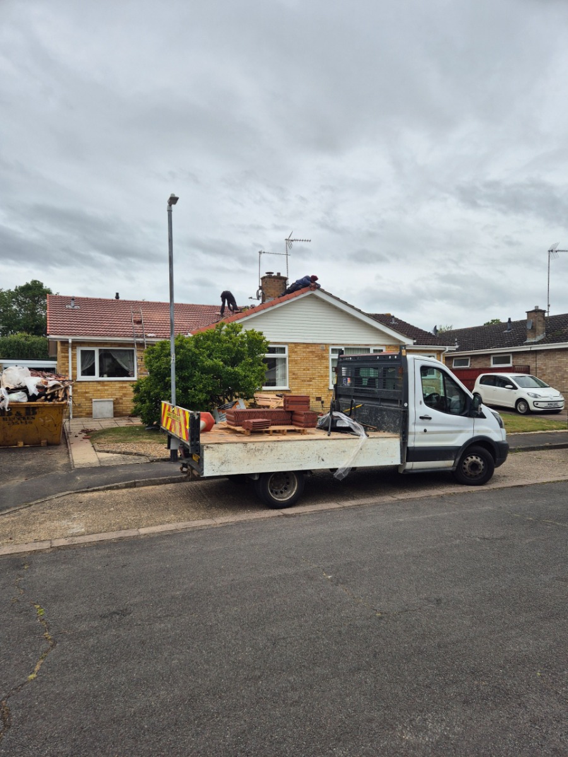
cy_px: 378
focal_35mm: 23
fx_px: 503
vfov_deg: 73.9
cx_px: 284
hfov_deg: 58.9
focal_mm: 5.4
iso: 25
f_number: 1.8
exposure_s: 1/1692
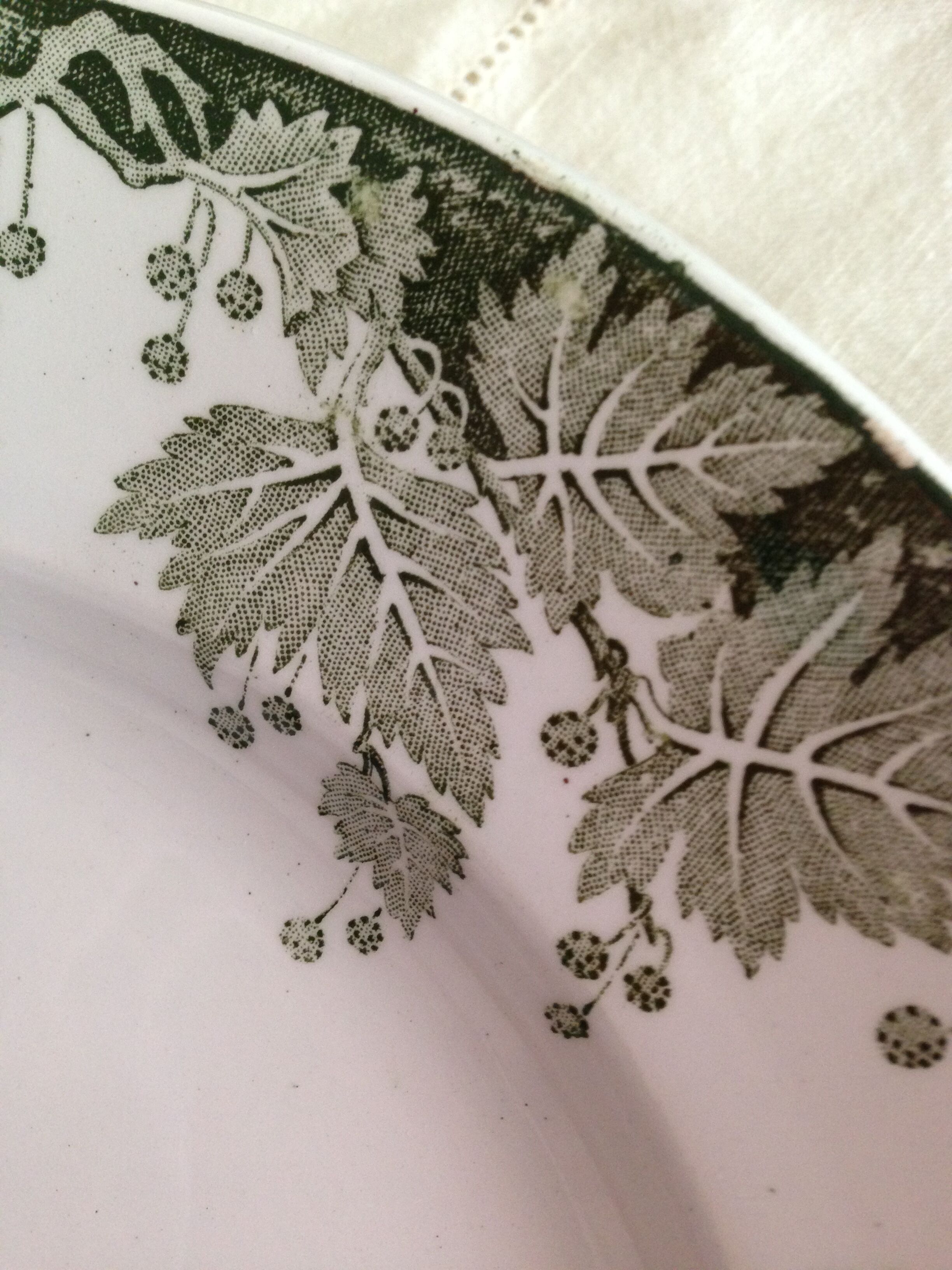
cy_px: 635
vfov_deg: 55.4
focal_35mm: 33
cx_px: 476
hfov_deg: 42.9
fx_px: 1210
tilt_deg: -83.7
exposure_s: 1/20
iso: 200
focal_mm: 4.12
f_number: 2.4
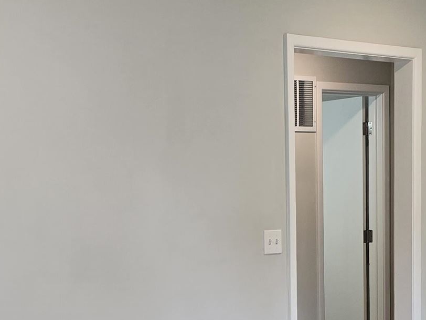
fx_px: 1071
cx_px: 155
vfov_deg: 16.5
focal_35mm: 87
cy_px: 340
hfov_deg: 22.4
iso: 125
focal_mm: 6.3
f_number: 1.7
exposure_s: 1/120
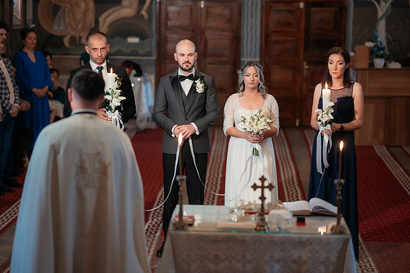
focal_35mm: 89
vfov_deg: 15.4
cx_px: 213
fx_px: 1008
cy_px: 132
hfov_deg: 23.0
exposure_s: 1/200
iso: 1600
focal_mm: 85
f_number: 1.8
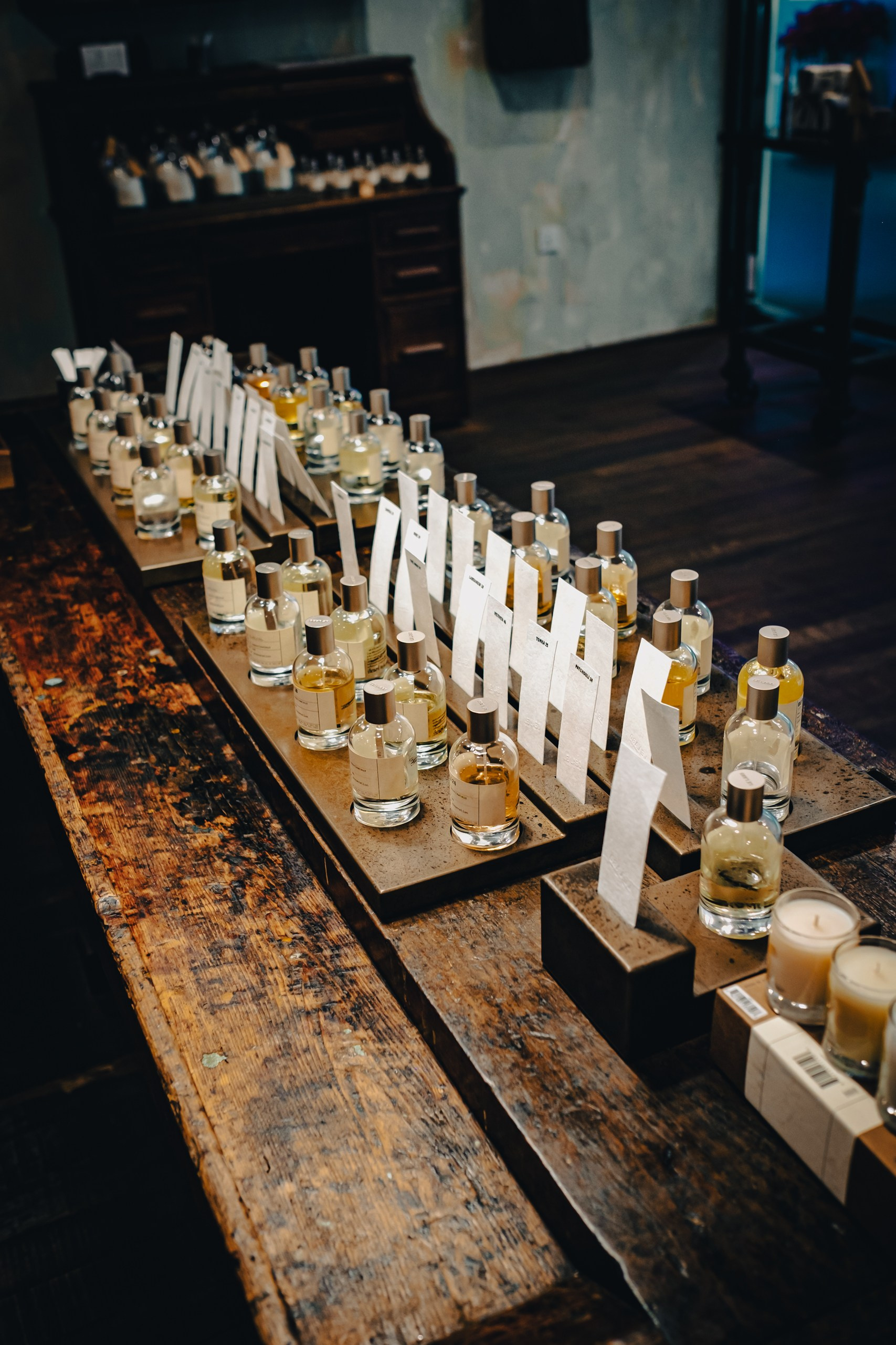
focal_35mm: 35
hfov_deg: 37.9
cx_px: 448
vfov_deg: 54.4
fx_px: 1306
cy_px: 672
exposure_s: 1/125
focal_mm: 23
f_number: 2.8
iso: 800
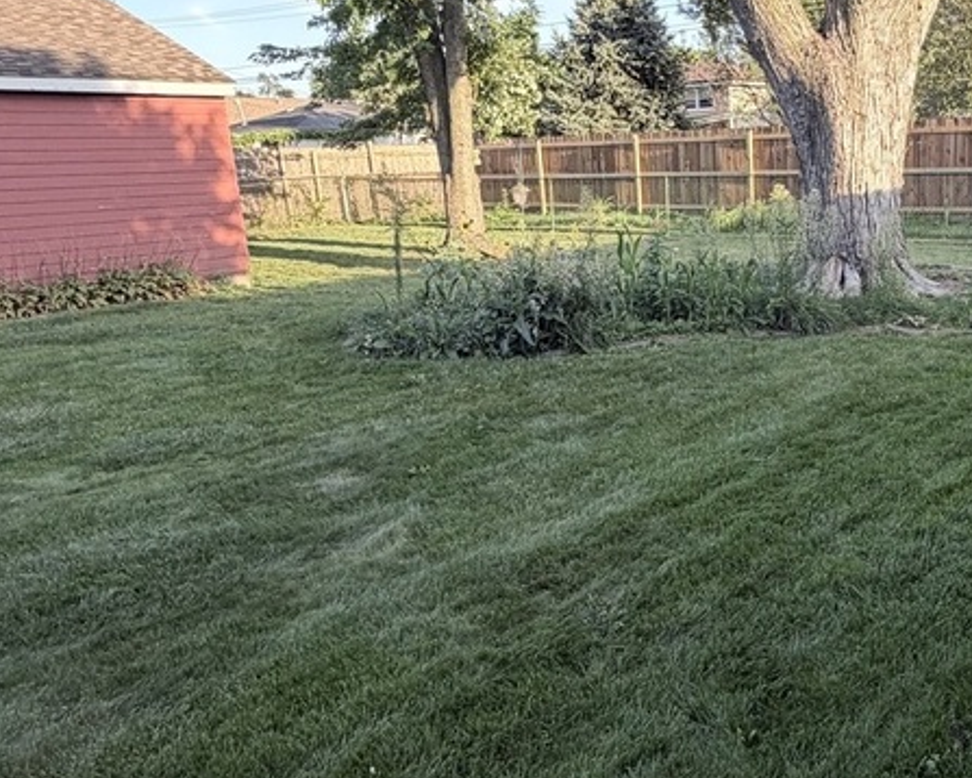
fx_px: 950
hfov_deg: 51.8
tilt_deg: -14.3
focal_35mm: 33
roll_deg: +1.5
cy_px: 380
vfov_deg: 44.6
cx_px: 733
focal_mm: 2.22
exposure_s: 1/225
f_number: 2.2
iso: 40
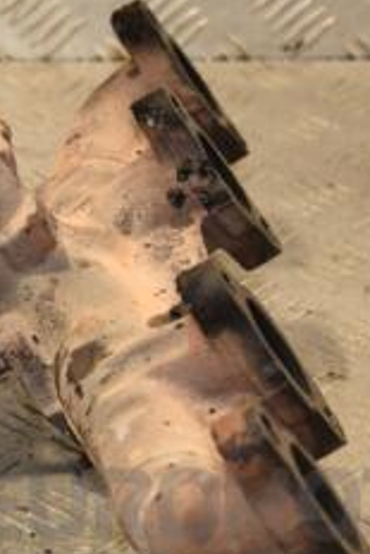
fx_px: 2509
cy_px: 186
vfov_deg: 12.6
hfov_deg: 8.3
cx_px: -69
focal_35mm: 163
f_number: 4.8
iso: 800
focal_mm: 42
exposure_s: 1/160
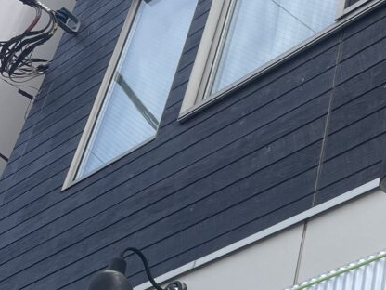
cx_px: 380
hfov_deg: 23.5
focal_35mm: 80
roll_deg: -6.4
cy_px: 343
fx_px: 892
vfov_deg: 17.6
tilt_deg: +31.3
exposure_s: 1/1916
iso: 50
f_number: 1.6
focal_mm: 4.2
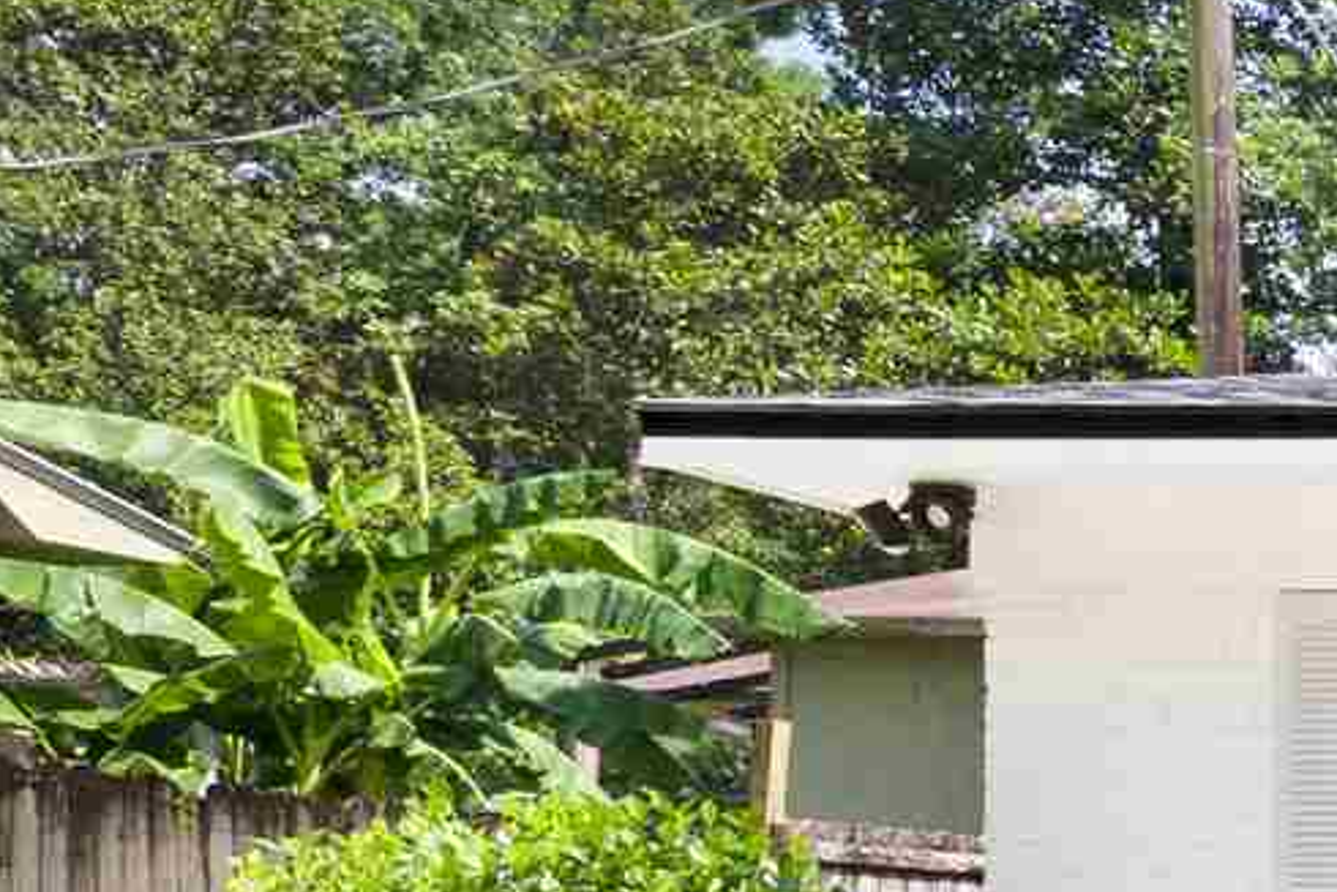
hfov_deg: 11.1
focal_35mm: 97
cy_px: 1271
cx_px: 4139
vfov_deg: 13.4
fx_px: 3608
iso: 400
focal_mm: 15.5
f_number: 11
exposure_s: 1/320
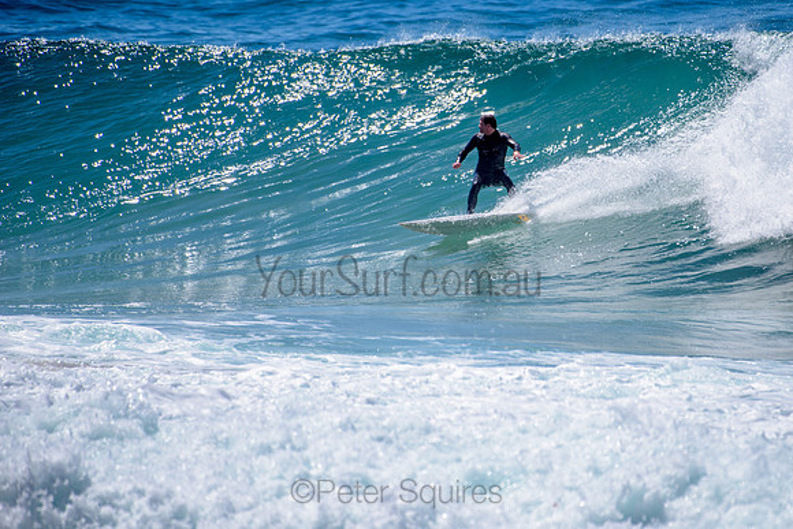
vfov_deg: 2.2
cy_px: 205
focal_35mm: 613
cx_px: 486
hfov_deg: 3.4
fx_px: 13501
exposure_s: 1/2000
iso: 90
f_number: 5.6
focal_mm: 500
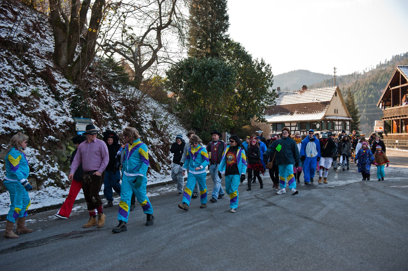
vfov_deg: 35.0
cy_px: 136
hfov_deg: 50.7
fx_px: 430
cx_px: 204
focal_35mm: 38
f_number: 4.5
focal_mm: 38
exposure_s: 1/320
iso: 200
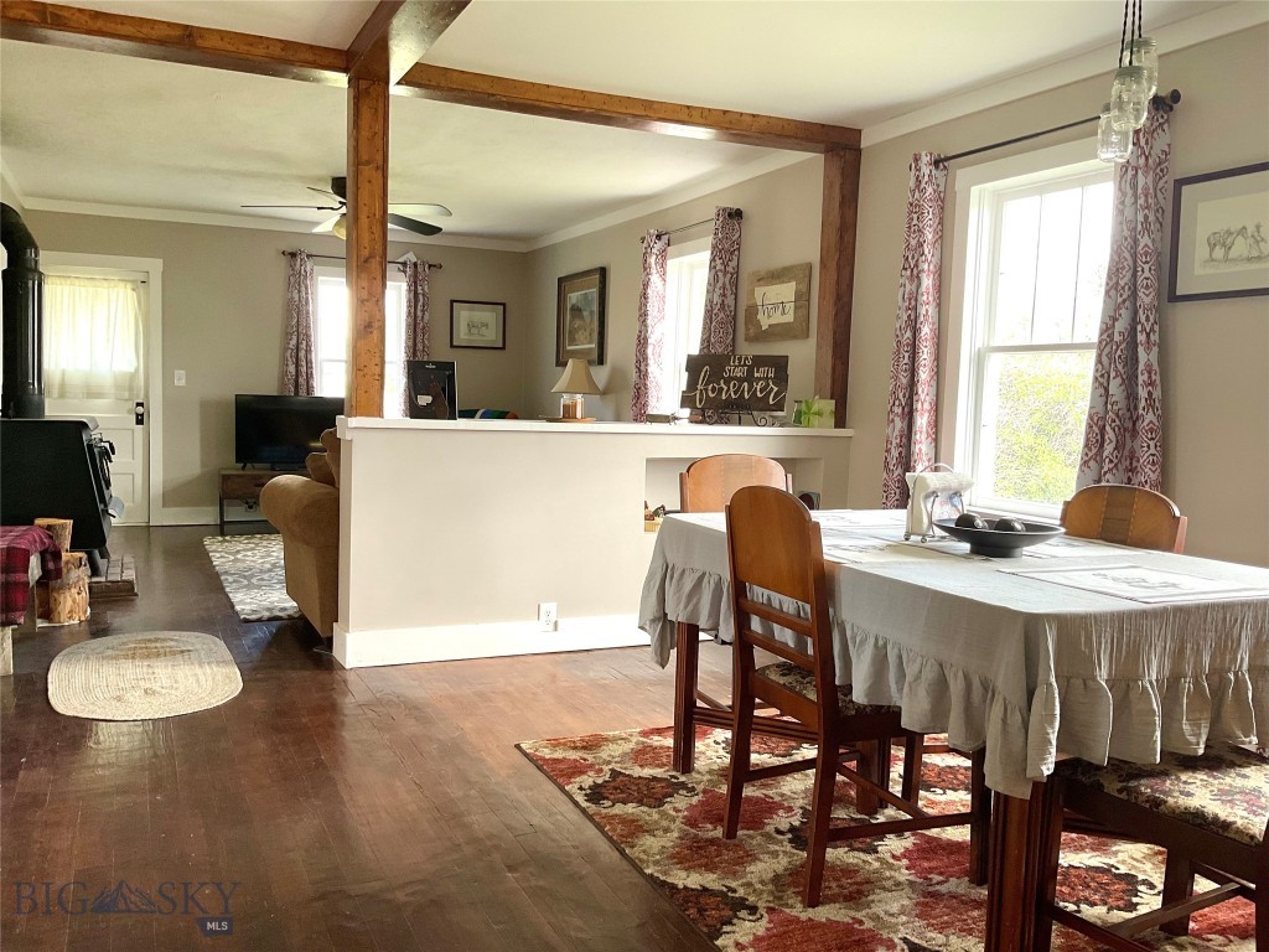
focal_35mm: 29
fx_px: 1063
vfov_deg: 48.2
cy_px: 476
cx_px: 634
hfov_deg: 61.7
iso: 64
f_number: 1.8
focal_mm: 3
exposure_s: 1/87
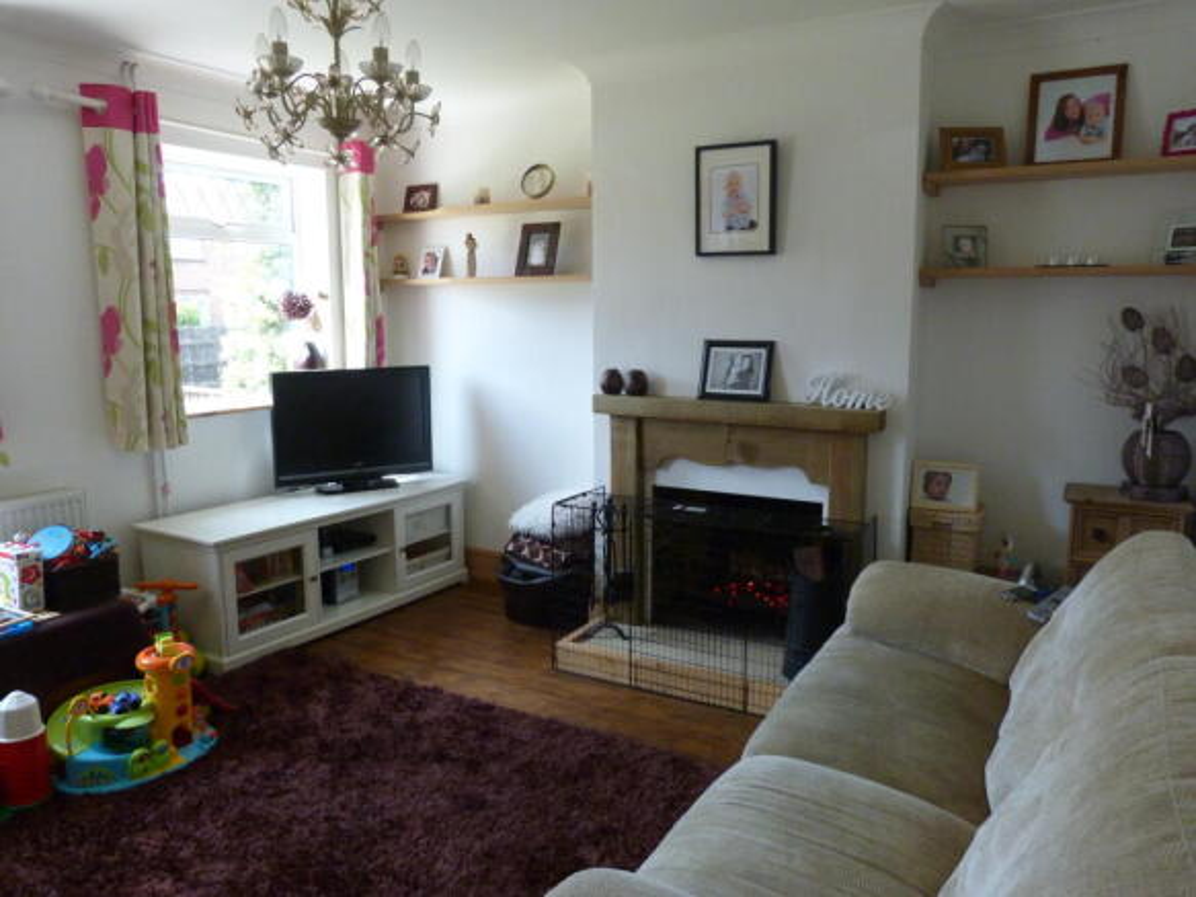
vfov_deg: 54.9
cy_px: 448
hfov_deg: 69.4
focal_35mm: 25
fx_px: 864
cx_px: 598
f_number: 3.6
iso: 400
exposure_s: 1/100
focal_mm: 4.5
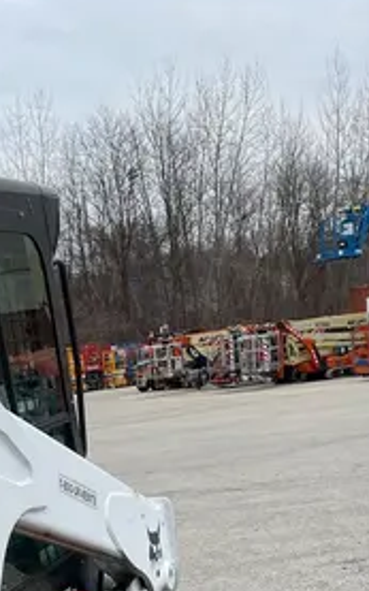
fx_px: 1175
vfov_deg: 25.7
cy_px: 682
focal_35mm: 73
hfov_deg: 17.5
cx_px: 23
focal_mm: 4.2
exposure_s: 1/3731
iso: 32
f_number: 1.6
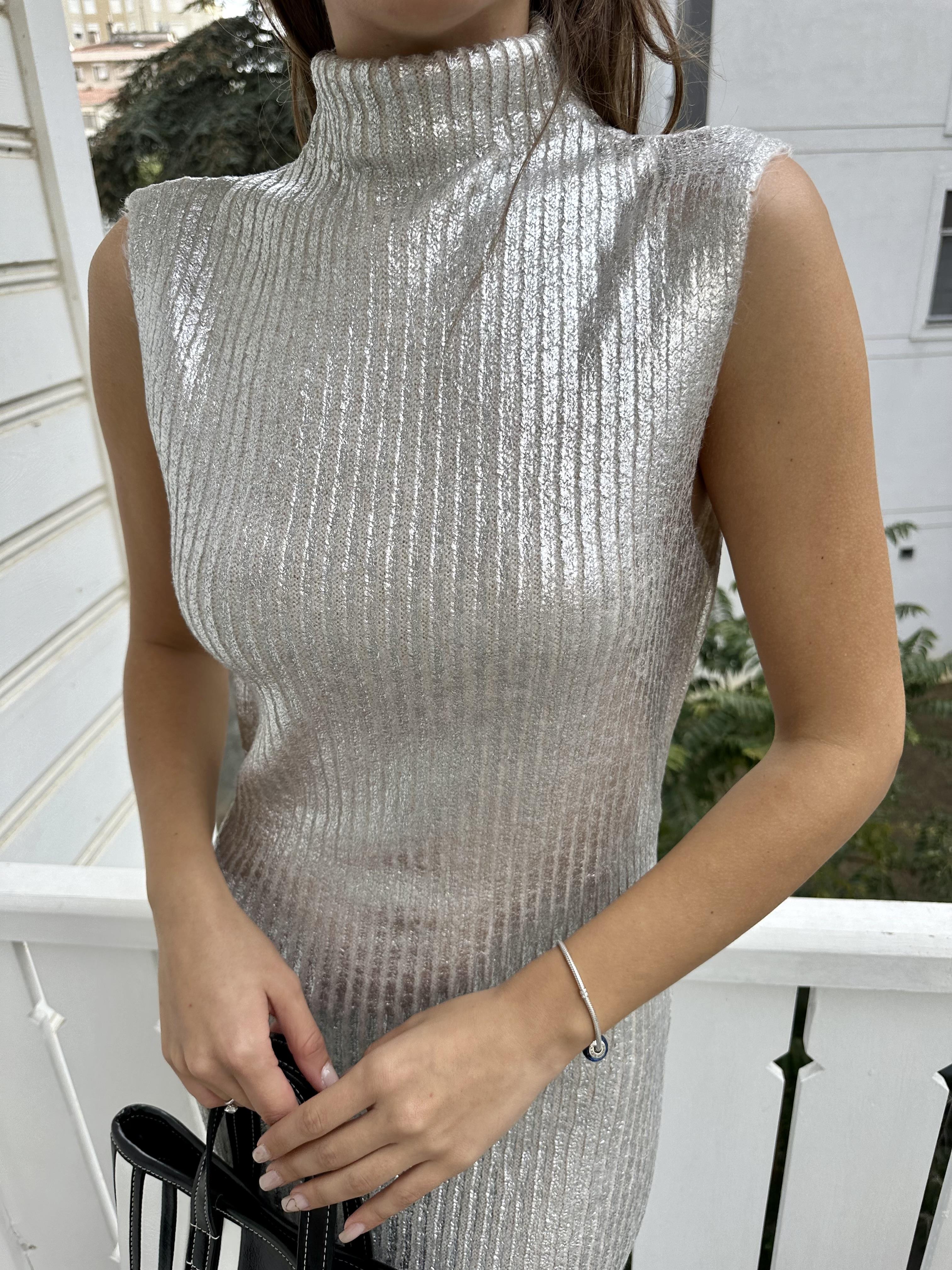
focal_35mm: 24
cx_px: 476
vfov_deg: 71.6
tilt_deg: -22.6
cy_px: 635
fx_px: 880
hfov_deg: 56.8
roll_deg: +0.5
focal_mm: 6.86
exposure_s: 1/1613
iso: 80
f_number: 1.78
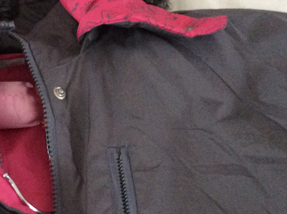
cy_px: 116
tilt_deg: -50.5
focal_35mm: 81
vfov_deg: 18.2
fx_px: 671
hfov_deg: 24.0
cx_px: 86
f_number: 2.4
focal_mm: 3.3
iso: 200
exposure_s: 1/25
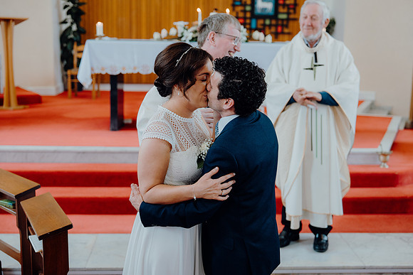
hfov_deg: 41.1
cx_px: 206
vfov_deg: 28.1
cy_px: 138
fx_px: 551
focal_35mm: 48
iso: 640
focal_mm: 48
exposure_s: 1/200
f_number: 2.8
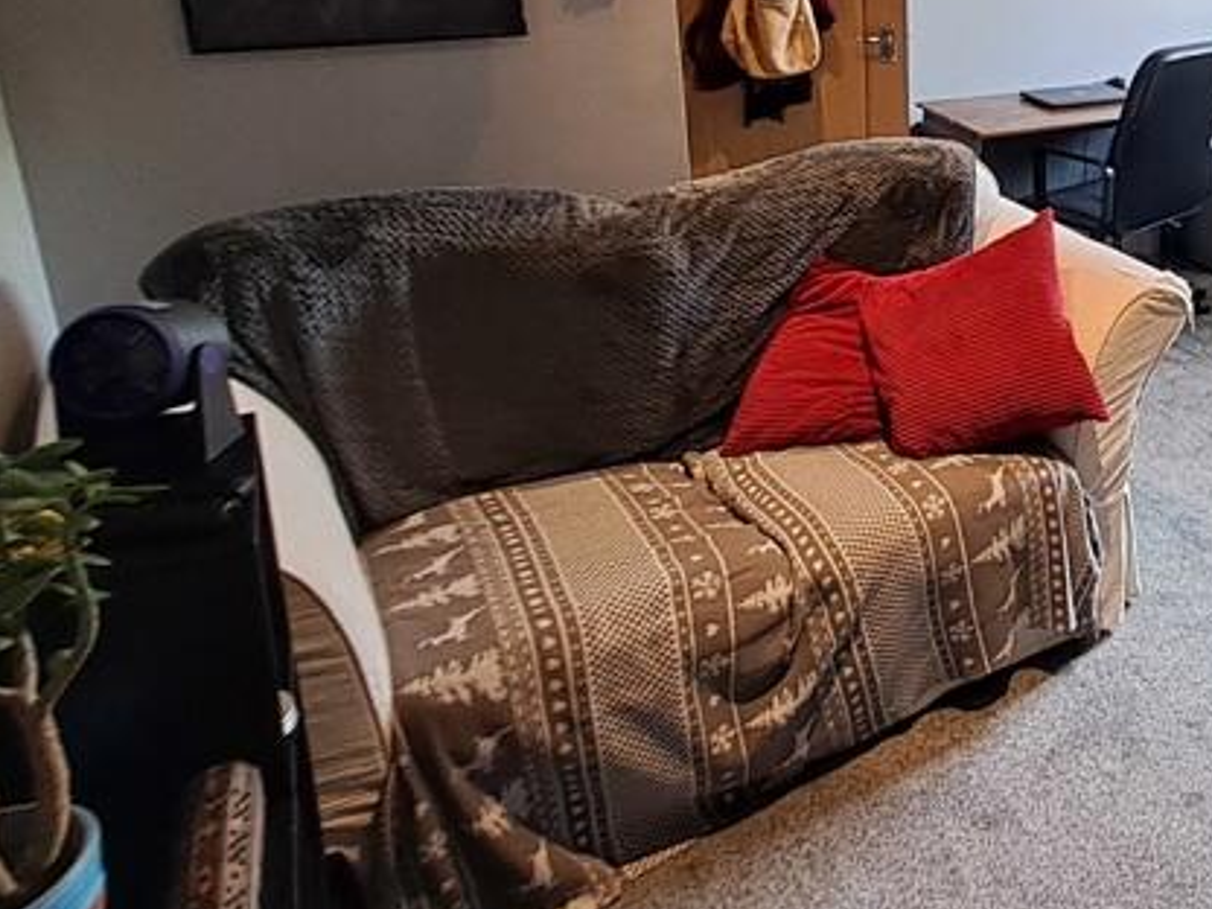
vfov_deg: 41.9
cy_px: 163
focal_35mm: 32
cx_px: 1206
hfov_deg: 47.4
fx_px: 1120
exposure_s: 1/50
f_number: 2.2
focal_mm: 1.42
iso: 125
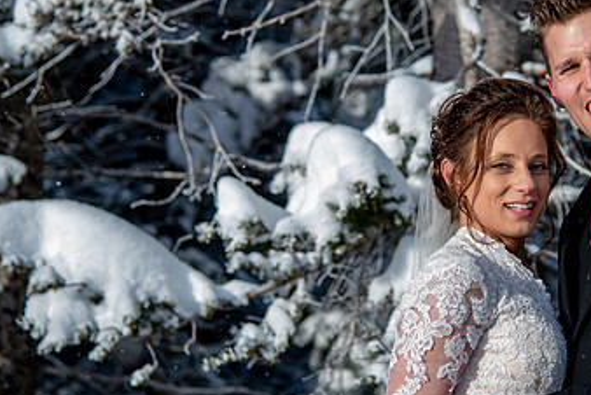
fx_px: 2235
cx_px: 446
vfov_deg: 10.1
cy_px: 200
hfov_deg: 15.0
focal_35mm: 136
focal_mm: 66
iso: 200
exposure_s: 1/640
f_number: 4
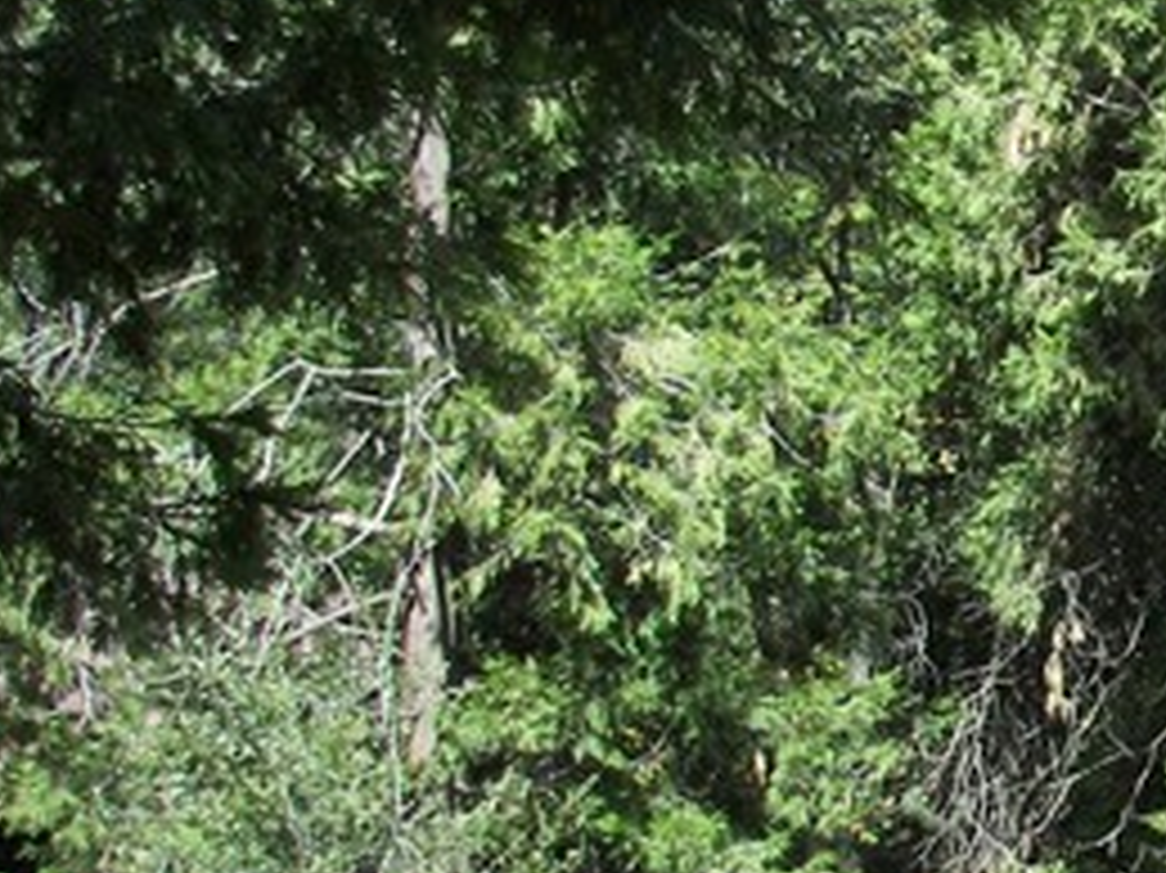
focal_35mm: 89
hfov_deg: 20.6
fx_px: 2996
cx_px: 1382
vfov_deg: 16.5
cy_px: 652
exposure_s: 1/400
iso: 50
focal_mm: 6
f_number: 2.8
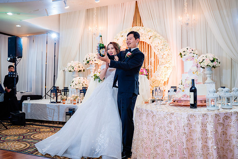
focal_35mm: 34
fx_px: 222
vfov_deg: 39.3
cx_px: 119
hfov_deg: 56.4
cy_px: 71
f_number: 3.5
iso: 800
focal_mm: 30
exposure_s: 1/160
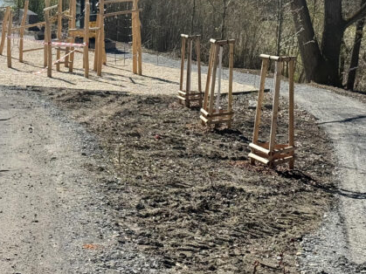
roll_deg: -1.3
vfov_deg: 16.6
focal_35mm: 88
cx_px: 102
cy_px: 33
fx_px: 930
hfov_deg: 22.1
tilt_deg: -4.0
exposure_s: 1/5587
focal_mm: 6.76
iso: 80
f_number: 1.78
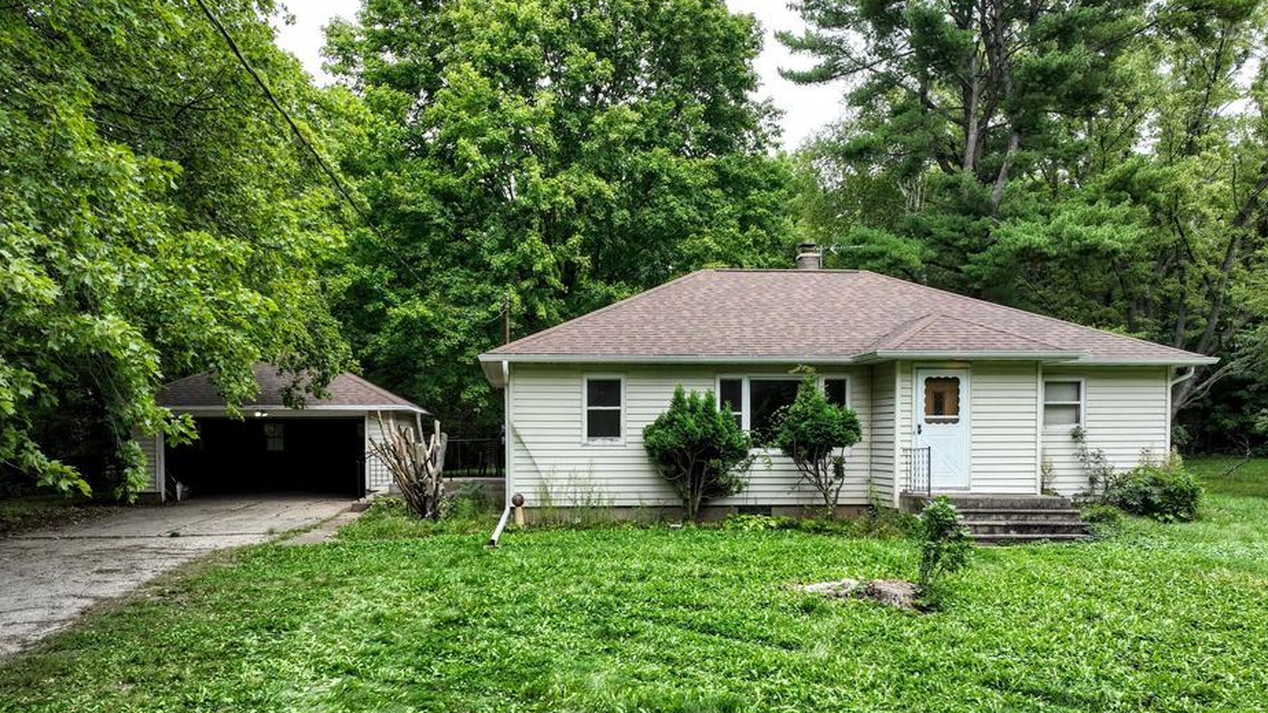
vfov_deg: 39.6
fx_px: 975
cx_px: 596
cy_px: 486
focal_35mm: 29
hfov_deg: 66.0
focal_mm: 12.29
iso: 300
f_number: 2.8
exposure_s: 1/400
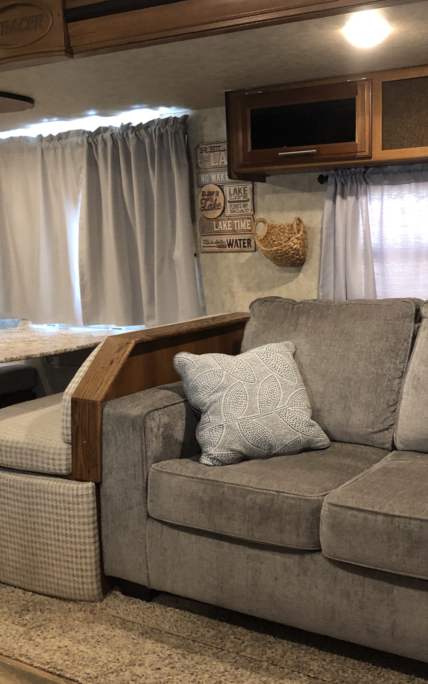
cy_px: 341
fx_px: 747
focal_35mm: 40
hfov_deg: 31.8
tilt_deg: -10.0
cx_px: 273
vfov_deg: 49.3
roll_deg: +1.8
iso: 100
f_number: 1.8
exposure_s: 1/12
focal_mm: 3.99
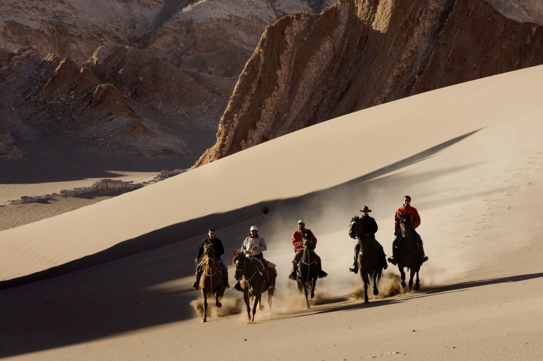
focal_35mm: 255
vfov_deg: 5.4
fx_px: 3844
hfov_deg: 8.1
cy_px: 173
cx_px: 295
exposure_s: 1/2000
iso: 1000
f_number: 8
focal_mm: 200
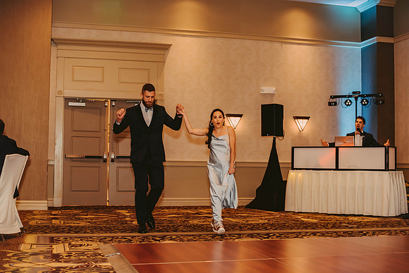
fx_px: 568
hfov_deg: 39.6
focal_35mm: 50
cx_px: 204
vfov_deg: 27.0
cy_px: 136
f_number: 2.5
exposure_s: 1/125
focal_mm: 50
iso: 800
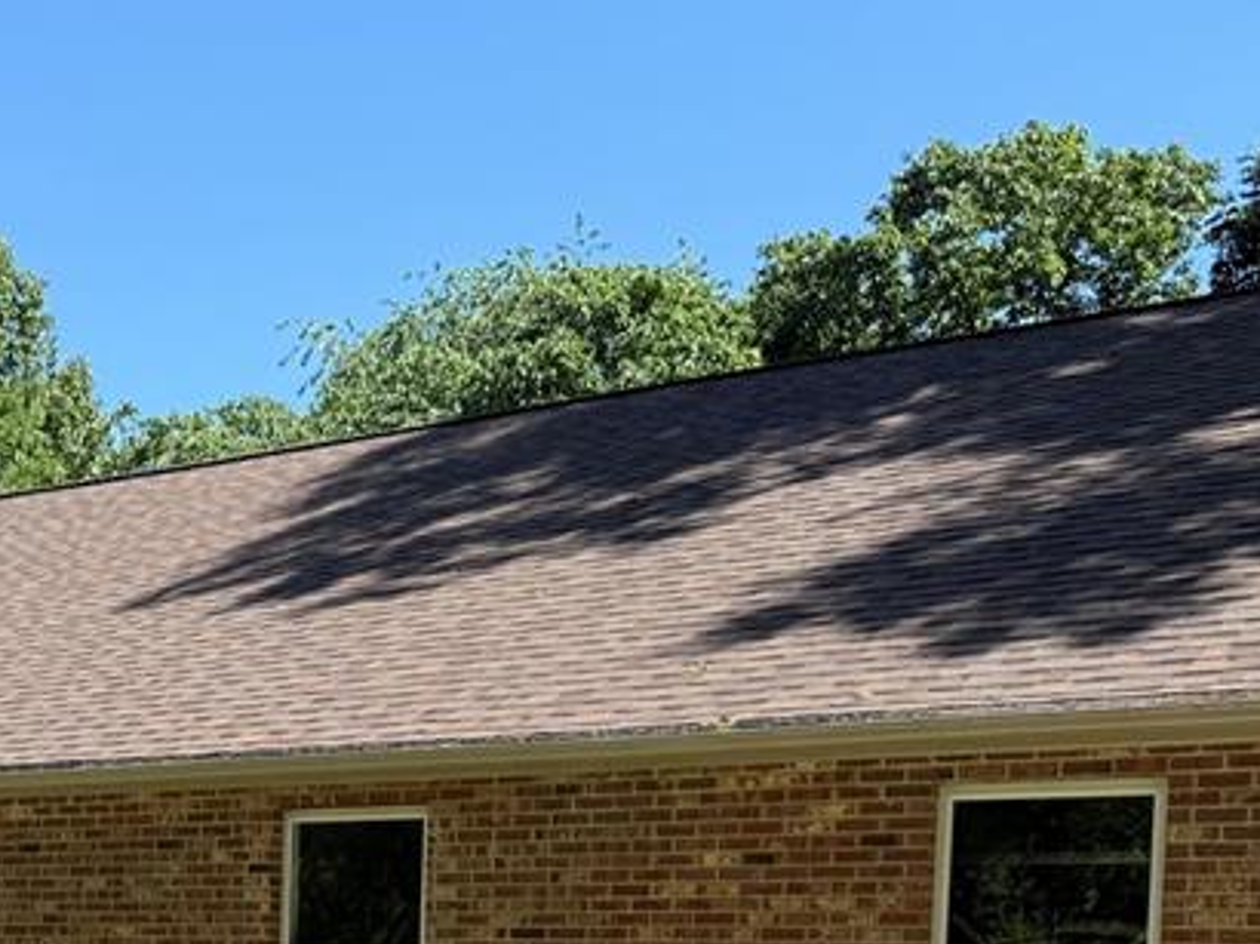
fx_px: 2183
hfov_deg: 30.3
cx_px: 43
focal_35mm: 60
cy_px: 1104
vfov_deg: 22.6
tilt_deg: -3.9
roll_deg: -0.8
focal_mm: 6.76
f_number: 1.78
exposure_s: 1/2110
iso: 80
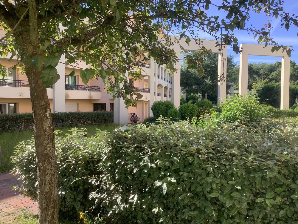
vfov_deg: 45.4
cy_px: 112
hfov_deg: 58.4
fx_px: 267
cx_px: 149
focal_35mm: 31
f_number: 2.4
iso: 25
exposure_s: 1/296
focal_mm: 3.3
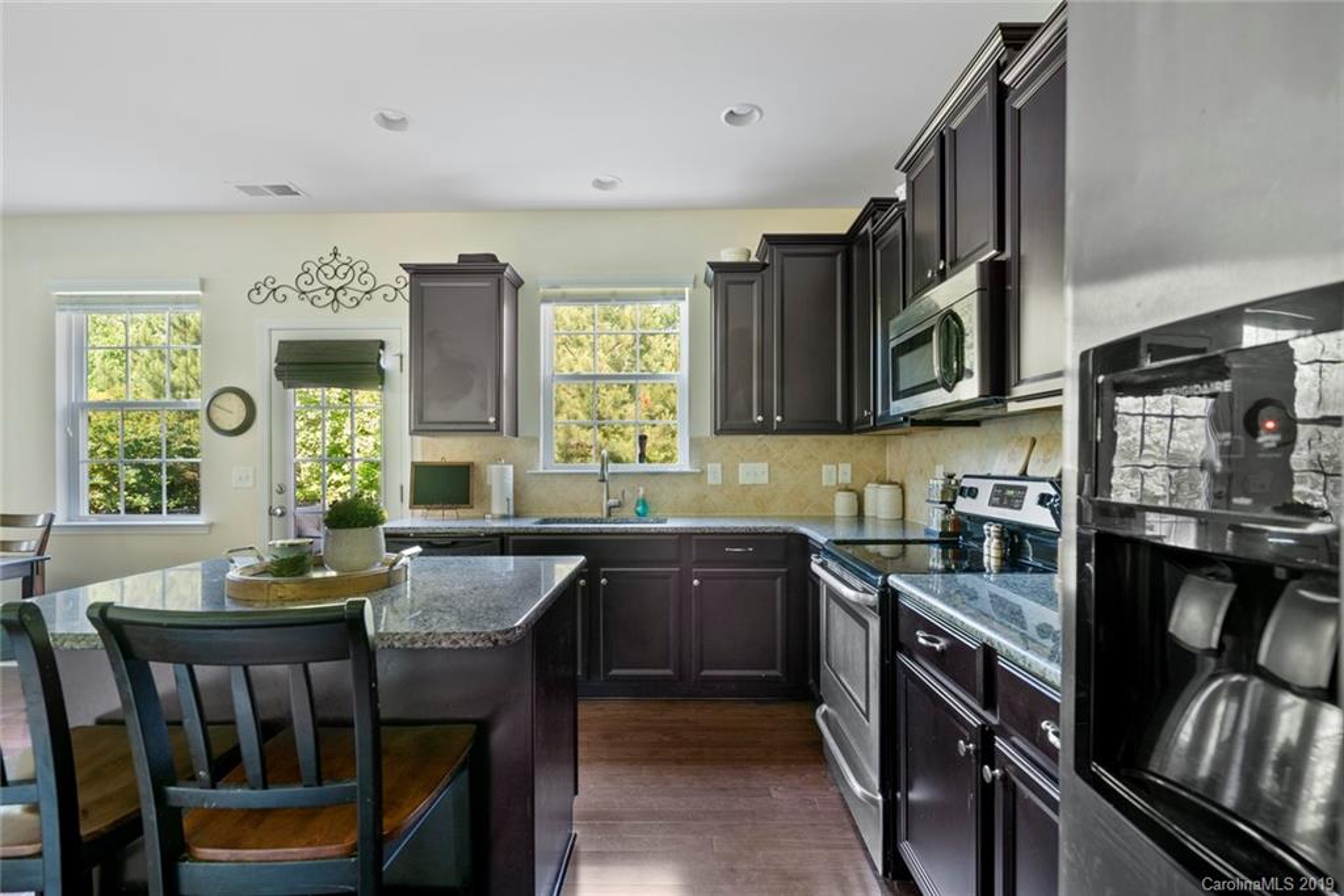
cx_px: 672
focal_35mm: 16
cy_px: 448
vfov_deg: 73.8
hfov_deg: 96.7
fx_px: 597
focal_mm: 16
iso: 250
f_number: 7.1
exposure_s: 2
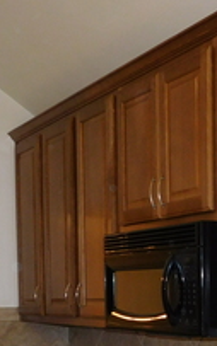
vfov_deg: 25.4
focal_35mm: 77
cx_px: 207
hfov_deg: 16.7
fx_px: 728
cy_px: 351
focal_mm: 4
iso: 200
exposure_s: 1/30
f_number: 3
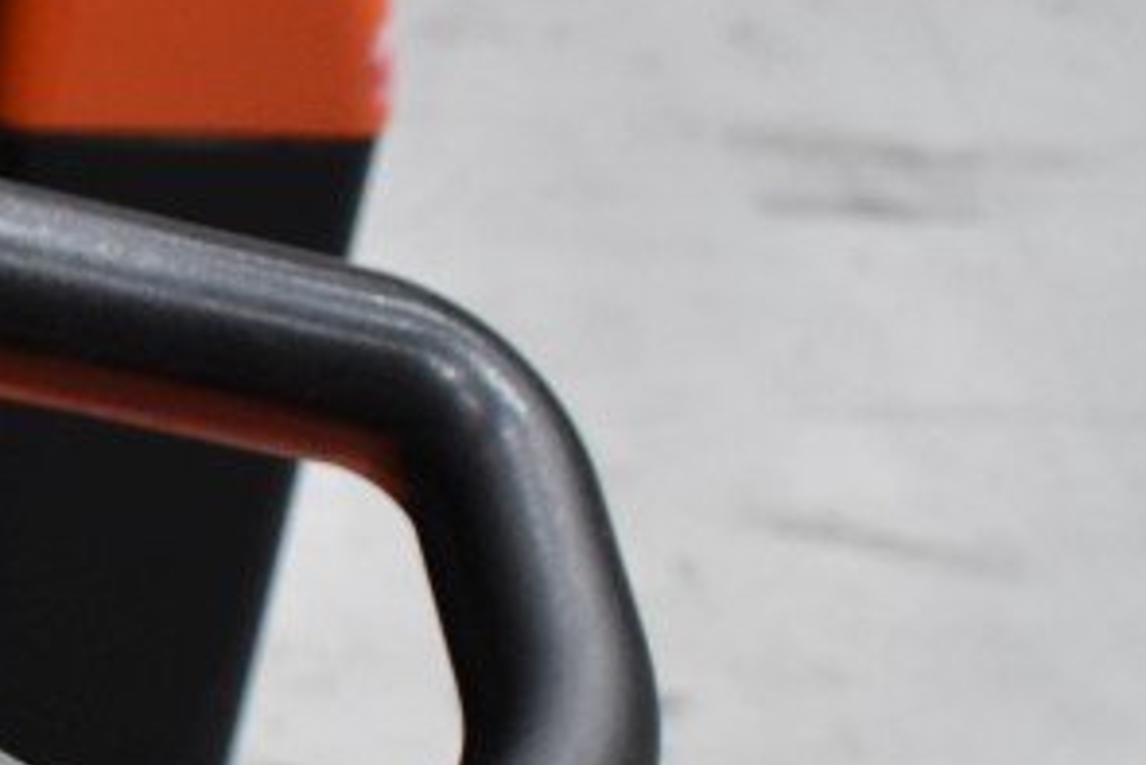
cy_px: 1064
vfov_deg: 10.9
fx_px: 3885
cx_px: -882
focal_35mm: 122
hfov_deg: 14.8
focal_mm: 20
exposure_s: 1/60
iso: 1600
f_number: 5
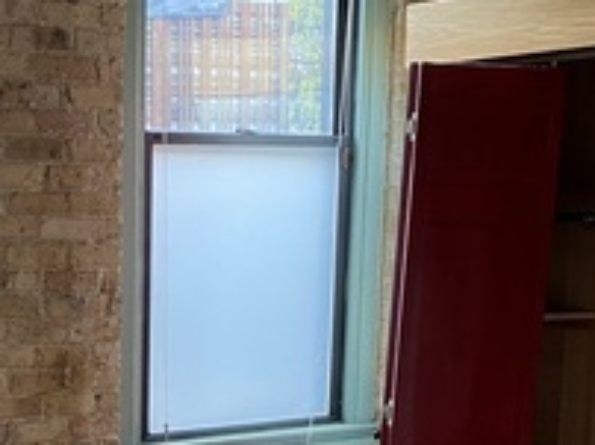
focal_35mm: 86
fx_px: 1476
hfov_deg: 22.2
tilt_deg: -13.2
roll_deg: +0.1
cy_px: 545
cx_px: 49
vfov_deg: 16.4
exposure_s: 1/70
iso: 125
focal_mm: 4.25
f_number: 1.8
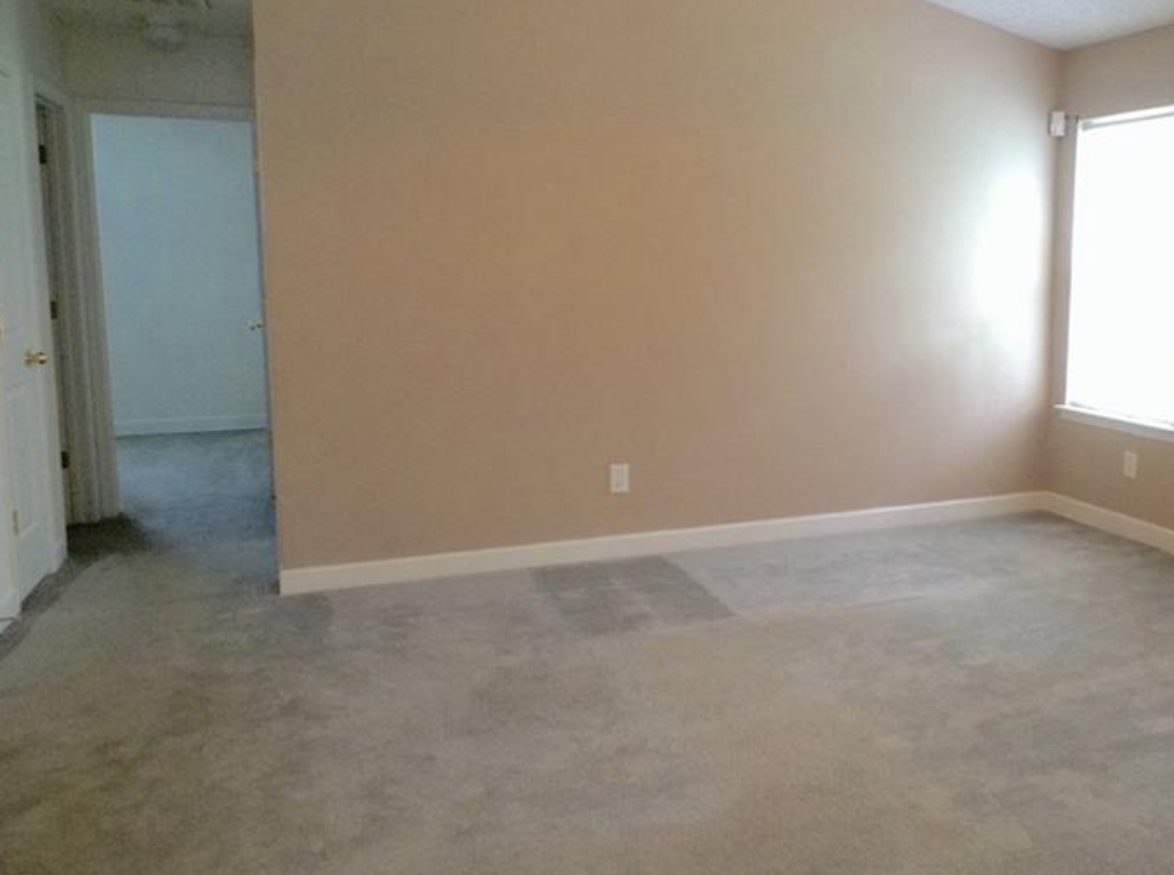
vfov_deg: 29.0
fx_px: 1692
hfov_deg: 37.7
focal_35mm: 50
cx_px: 811
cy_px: 398
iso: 100
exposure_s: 1/24
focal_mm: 3.3
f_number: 2.4
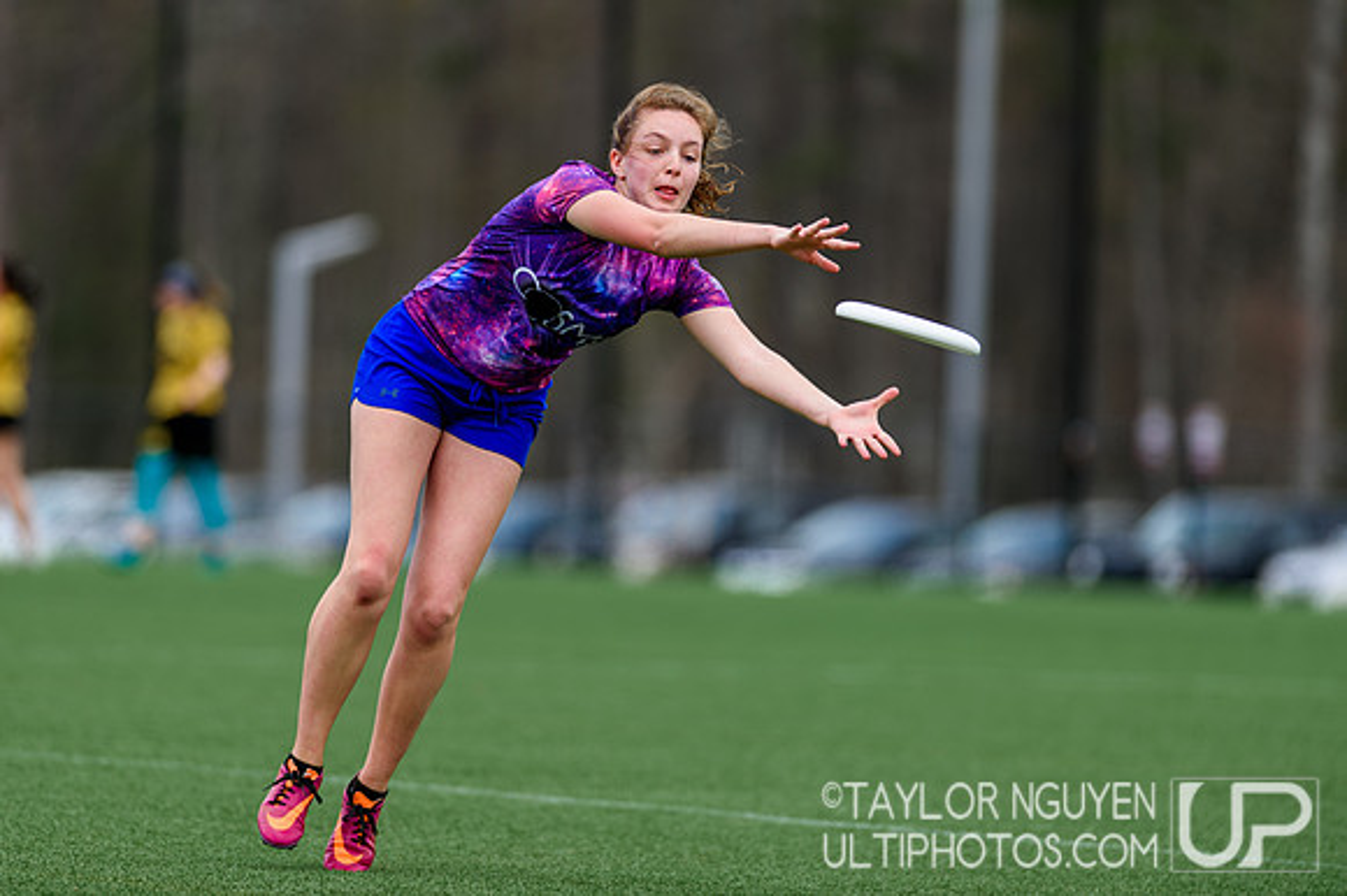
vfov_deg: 4.2
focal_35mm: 324
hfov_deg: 6.4
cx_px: 630
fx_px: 12102
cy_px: 426
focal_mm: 300
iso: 220
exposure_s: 1/1600
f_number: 3.2
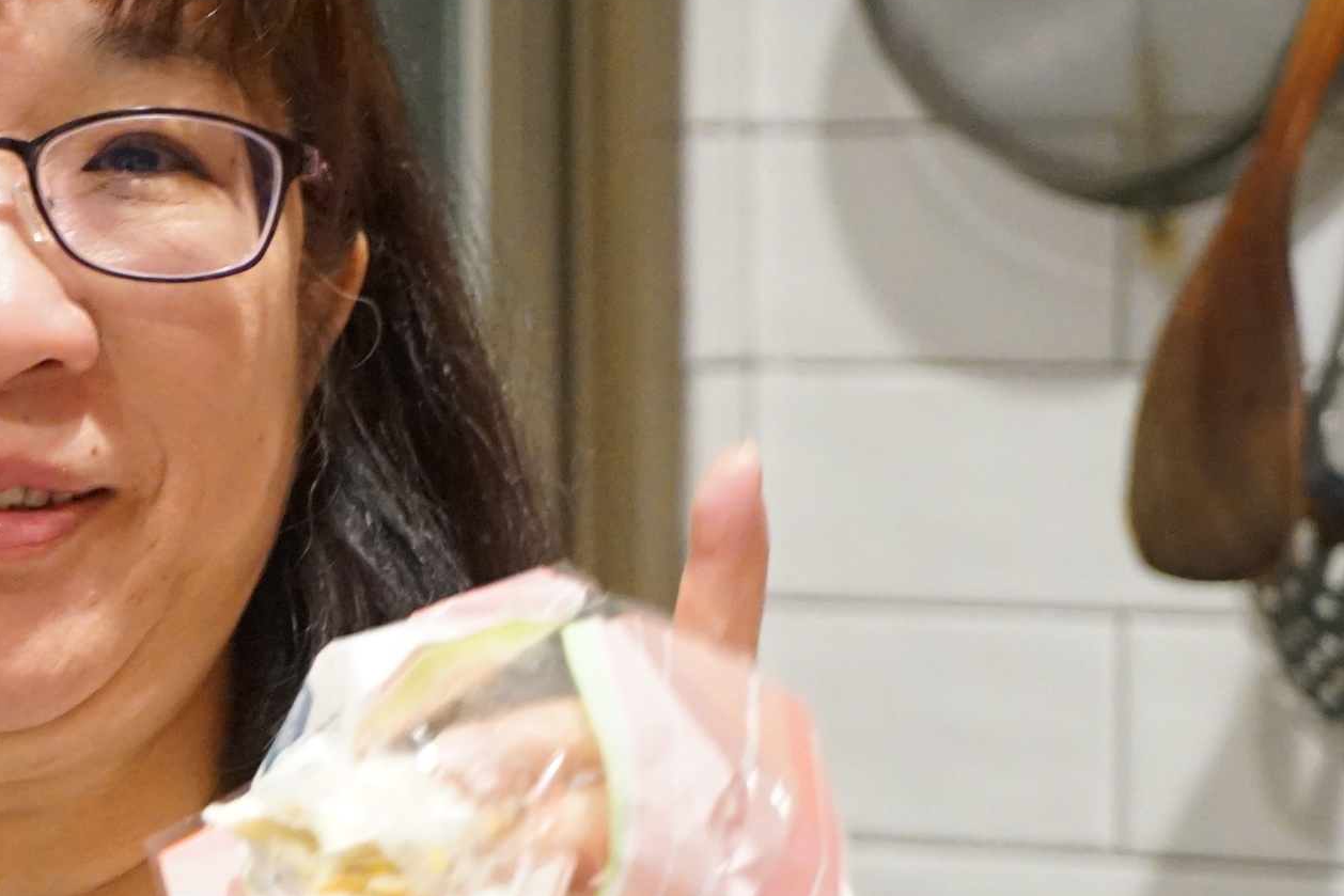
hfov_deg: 9.2
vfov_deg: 6.3
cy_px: 669
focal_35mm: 219
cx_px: -398
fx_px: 8176
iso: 5000
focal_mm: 70
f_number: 4
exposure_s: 1/160
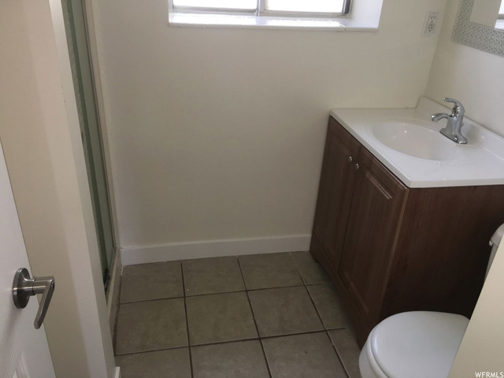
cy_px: 189
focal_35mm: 29
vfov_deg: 48.2
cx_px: 252
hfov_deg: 61.7
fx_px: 422
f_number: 2.2
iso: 50
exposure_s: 1/30
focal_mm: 4.15
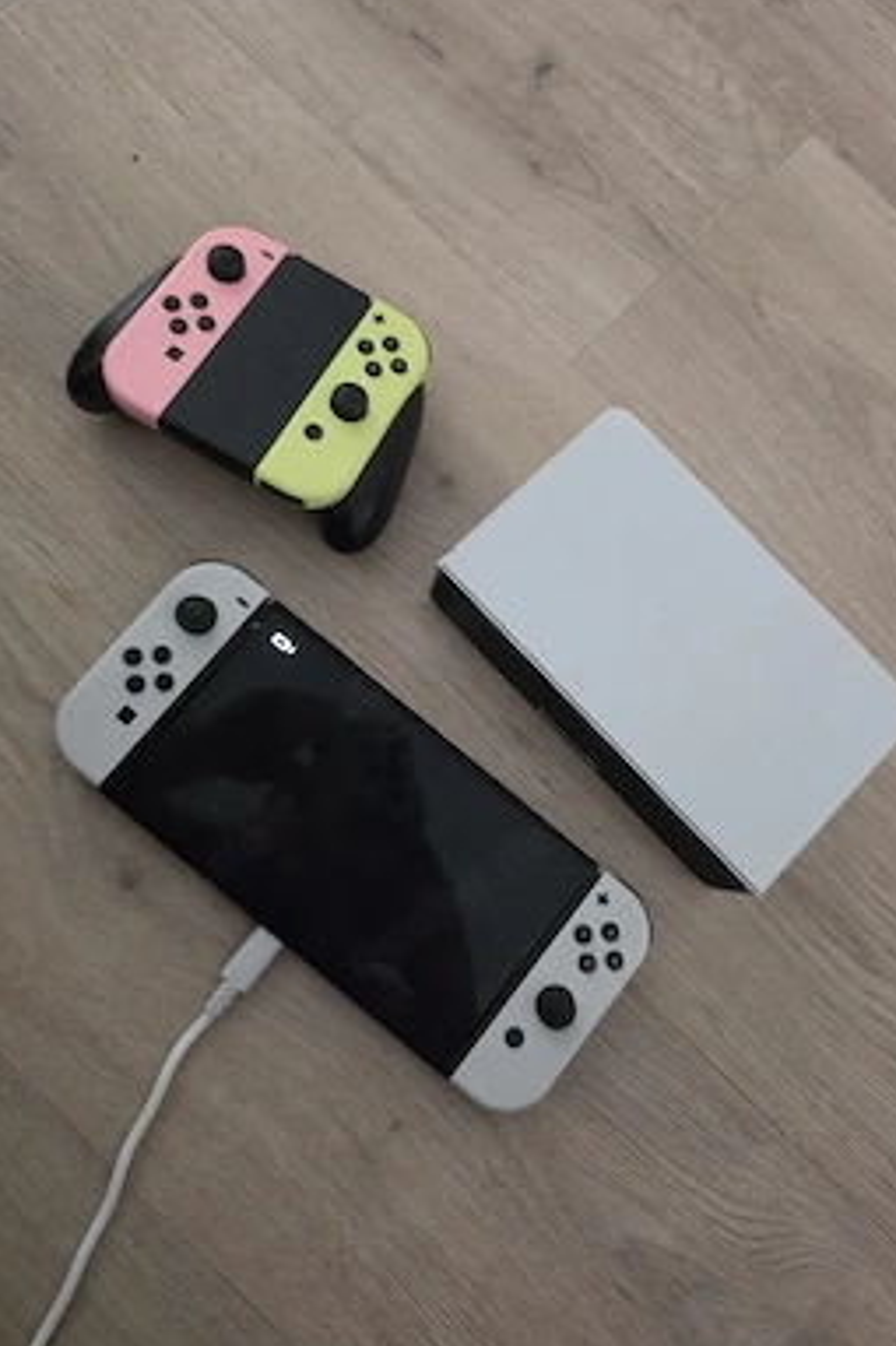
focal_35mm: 25
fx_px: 934
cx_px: 492
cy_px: 654
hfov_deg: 51.2
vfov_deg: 71.5
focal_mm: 6.5
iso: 1250
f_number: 1.4
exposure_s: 1/101
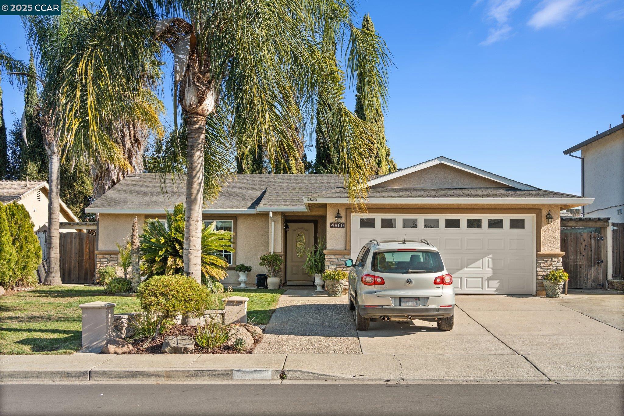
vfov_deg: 34.2
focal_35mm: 39
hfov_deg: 49.6
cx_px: 312
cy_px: 208
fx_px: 676
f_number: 8
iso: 100
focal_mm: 39
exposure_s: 1/40
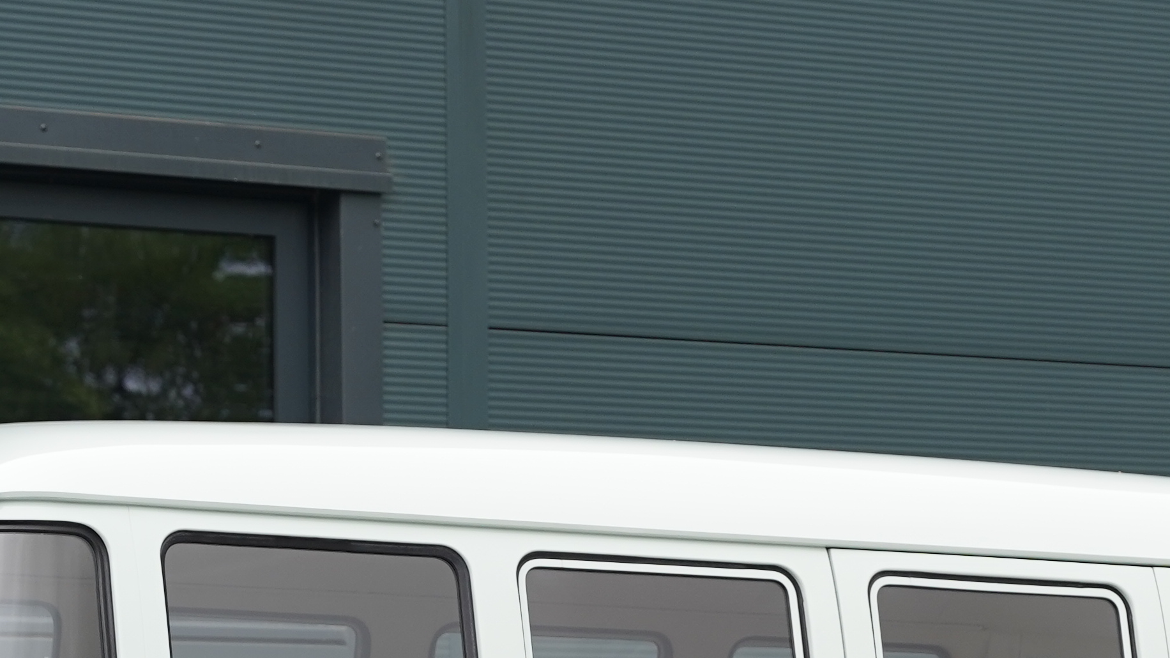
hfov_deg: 12.1
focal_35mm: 177
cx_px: 951
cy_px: 917
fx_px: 5482
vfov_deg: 6.8
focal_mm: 51.5
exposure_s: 1/125
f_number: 4.5
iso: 320
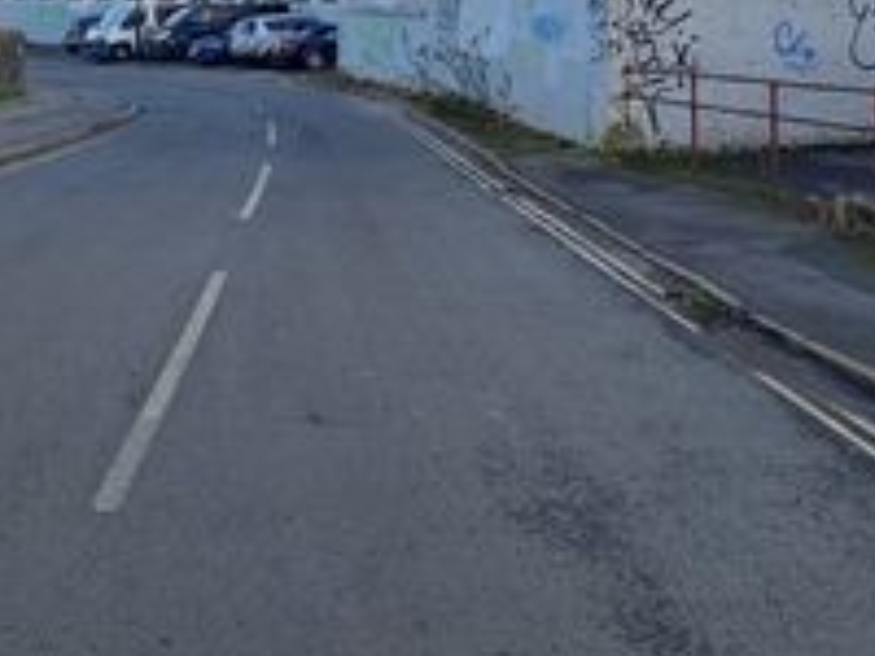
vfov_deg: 27.6
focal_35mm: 50
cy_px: 17
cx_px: 376
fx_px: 1264
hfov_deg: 38.1
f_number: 1.8
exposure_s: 1/369
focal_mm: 4.65
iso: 32
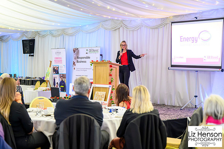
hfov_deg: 28.9
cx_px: 112
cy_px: 74
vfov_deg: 19.4
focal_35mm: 70
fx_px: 435
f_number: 2.8
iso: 12800
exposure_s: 1/200
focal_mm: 70
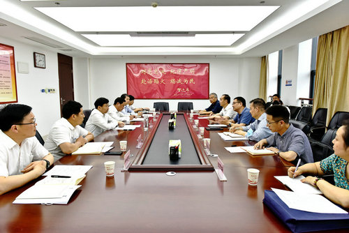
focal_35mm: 24
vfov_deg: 53.2
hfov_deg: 73.7
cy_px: 116
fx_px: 233
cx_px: 174
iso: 800
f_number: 5.6
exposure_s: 1/125
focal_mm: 24
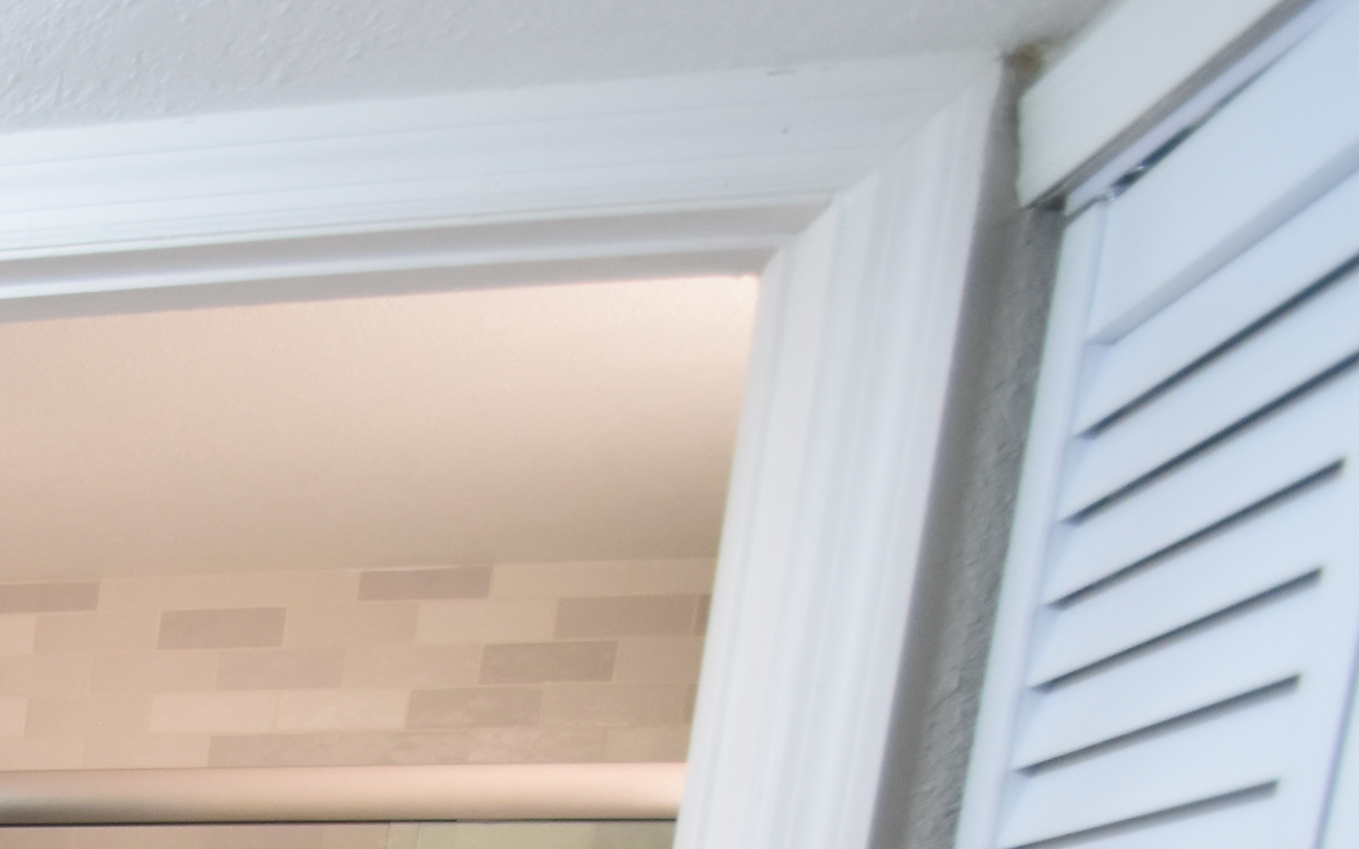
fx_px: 1926
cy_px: 1523
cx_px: -716
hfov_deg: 26.7
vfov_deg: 19.0
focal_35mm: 52
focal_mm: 10
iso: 720
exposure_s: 1/60
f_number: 4
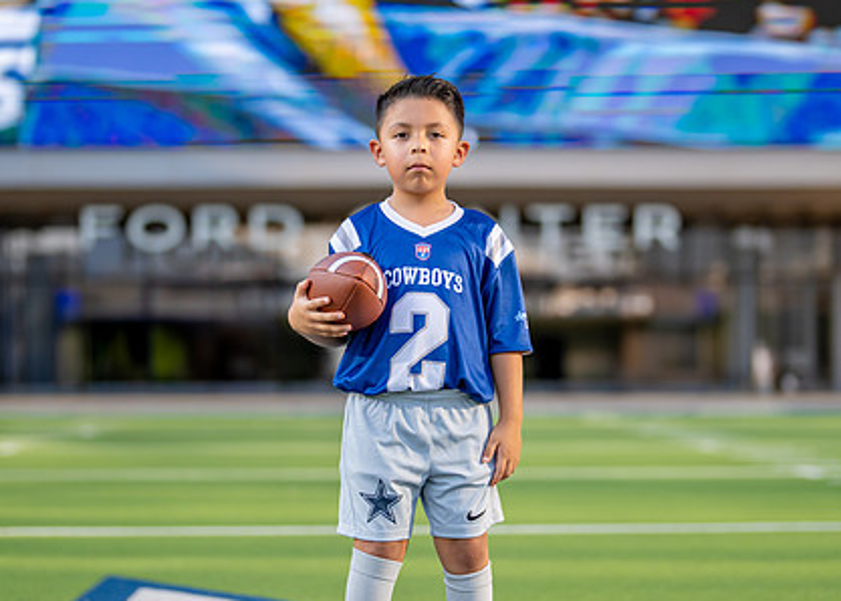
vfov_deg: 15.2
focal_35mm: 94
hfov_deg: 21.2
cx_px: 442
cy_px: 343
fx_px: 2246
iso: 125
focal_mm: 50
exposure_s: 1/4000
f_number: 1.2
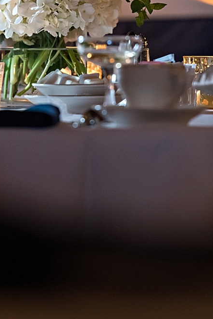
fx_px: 3761
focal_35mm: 424
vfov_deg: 4.9
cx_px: 42
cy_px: 9
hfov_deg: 3.2
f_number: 3.2
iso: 1600
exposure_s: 1/200
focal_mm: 200
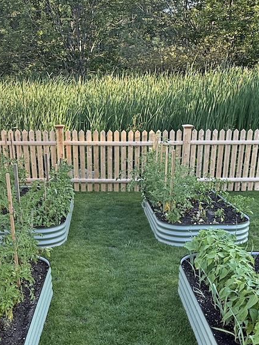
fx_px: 389
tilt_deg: -20.0
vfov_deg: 47.1
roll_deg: -0.9
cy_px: 230
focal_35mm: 39
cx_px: 104
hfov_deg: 36.7
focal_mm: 2.22
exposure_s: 1/106
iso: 50
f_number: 2.2
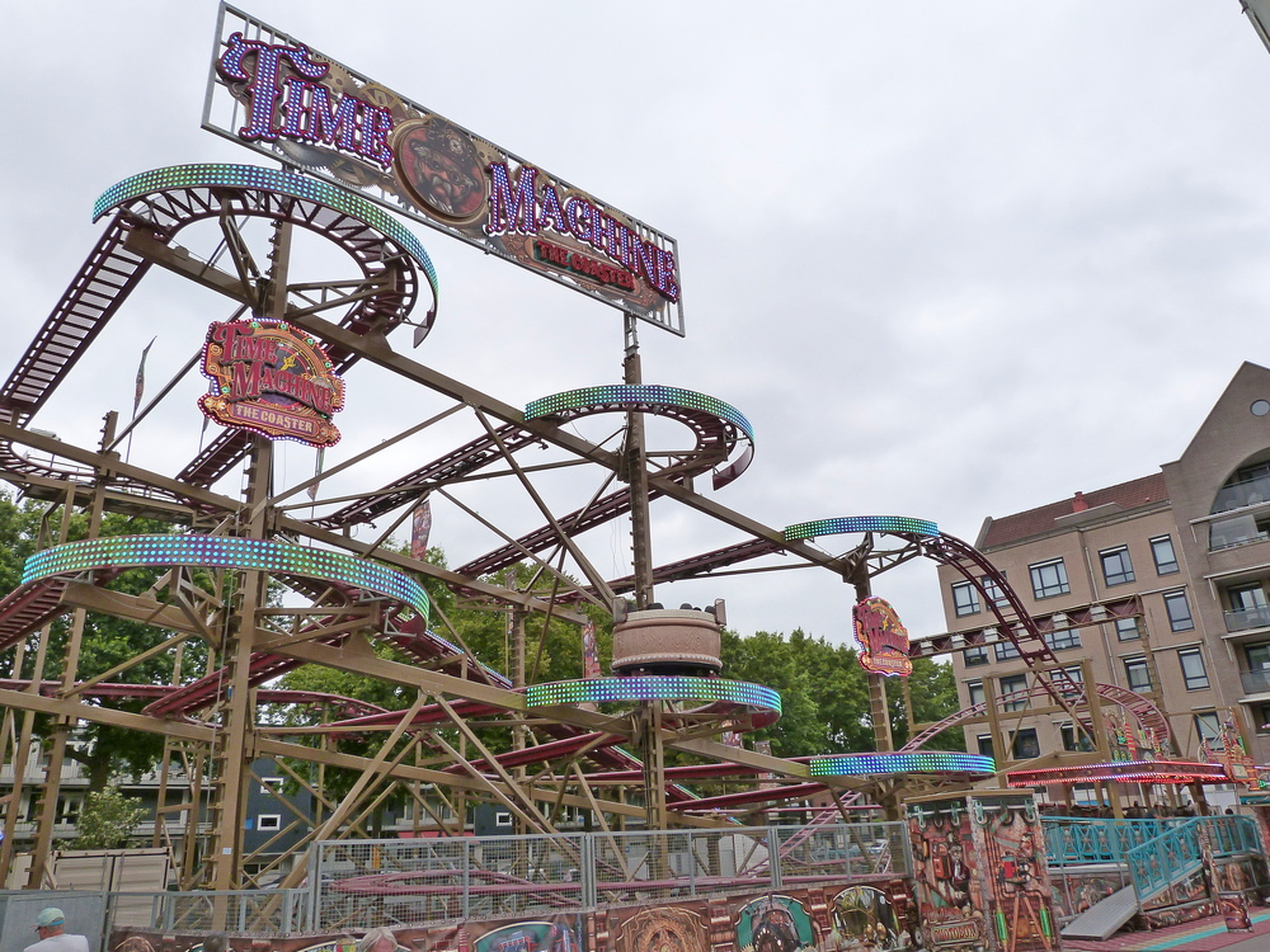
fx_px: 917
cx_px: 635
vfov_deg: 54.9
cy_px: 476
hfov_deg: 69.4
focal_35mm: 25
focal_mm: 4.5
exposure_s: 1/320
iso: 160
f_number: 5.6
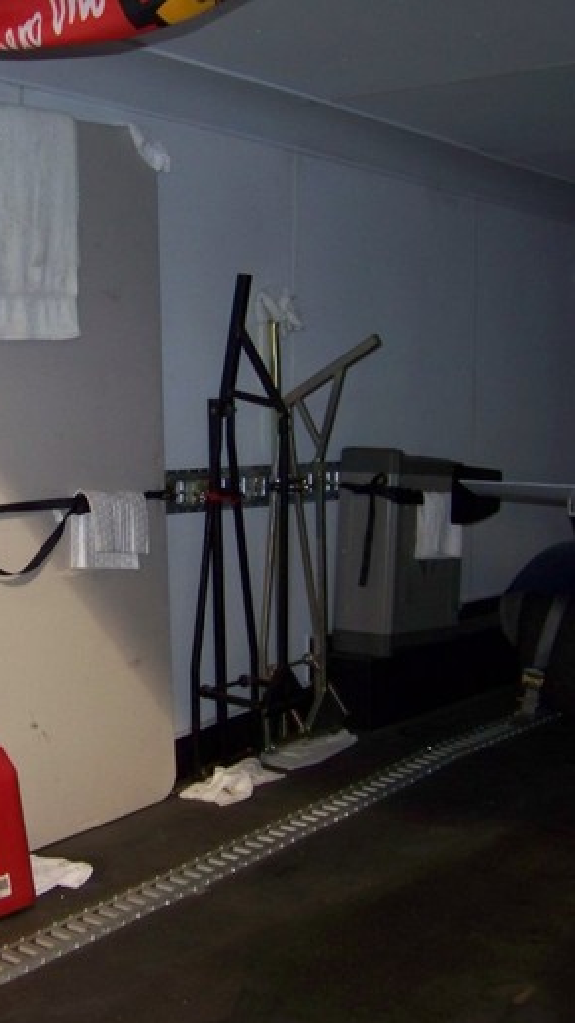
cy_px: 516
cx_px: 132
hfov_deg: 22.4
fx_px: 1438
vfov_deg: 39.2
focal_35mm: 53
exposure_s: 1/30
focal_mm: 5.85
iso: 200
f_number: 2.8
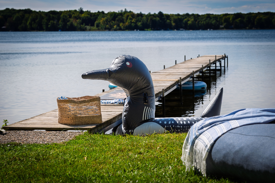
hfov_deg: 20.9
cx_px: 138
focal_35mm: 98
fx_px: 745
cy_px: 92
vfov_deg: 14.0
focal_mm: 97.5
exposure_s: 1/1000
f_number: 8
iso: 250
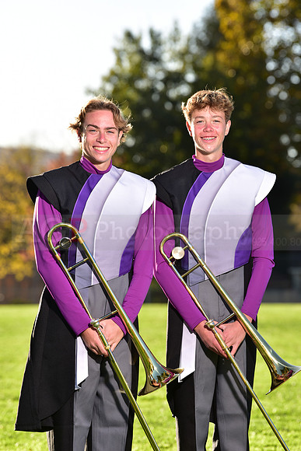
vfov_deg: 11.1
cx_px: 150
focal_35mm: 185
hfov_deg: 7.4
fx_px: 2319
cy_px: 226
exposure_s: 1/200
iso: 80
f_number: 5.6
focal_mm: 185
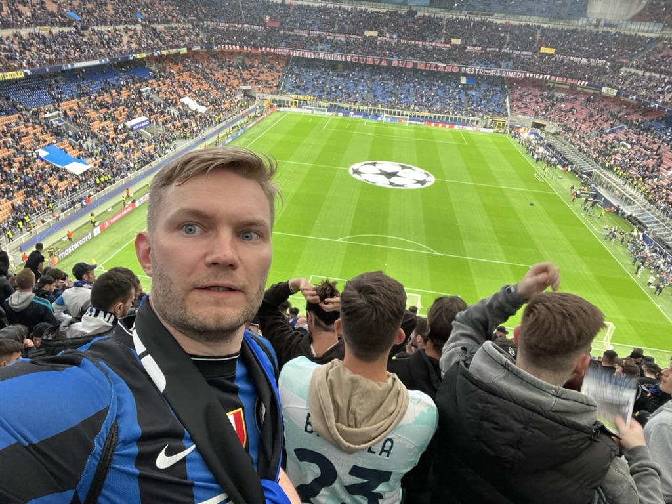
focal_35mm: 23
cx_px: 336
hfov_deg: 73.9
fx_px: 446
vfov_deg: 58.9
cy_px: 252
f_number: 2.2
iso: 200
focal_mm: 2.71
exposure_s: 1/60
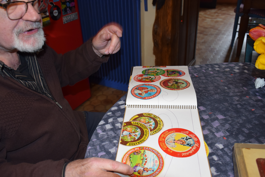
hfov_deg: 55.8
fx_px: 250
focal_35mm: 34
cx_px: 130
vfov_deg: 38.9
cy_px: 90
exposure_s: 1/60
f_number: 3.5
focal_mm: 22
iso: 720
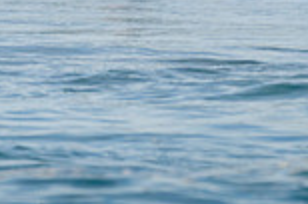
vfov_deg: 0.6
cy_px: -92
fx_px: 19765
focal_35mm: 2315
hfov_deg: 0.9
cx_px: 75
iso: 800
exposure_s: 1/2000
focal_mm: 500
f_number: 5.6
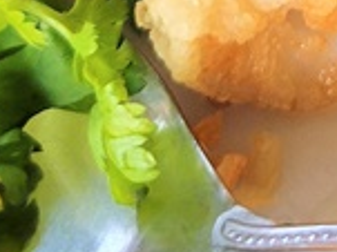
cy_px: -486
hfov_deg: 11.2
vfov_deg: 7.6
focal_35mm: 172
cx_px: 442
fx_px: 1673
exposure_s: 1/100
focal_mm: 5.4
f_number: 1.8
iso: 200
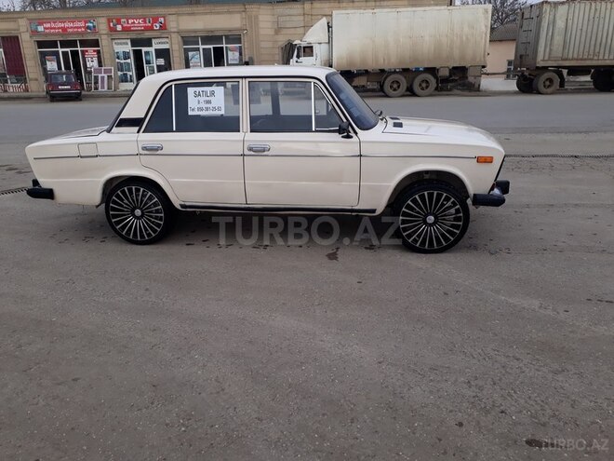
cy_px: 230
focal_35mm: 27
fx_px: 479
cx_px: 307
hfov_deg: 65.3
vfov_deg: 51.4
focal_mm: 3.6
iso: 40
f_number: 1.9
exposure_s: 1/532
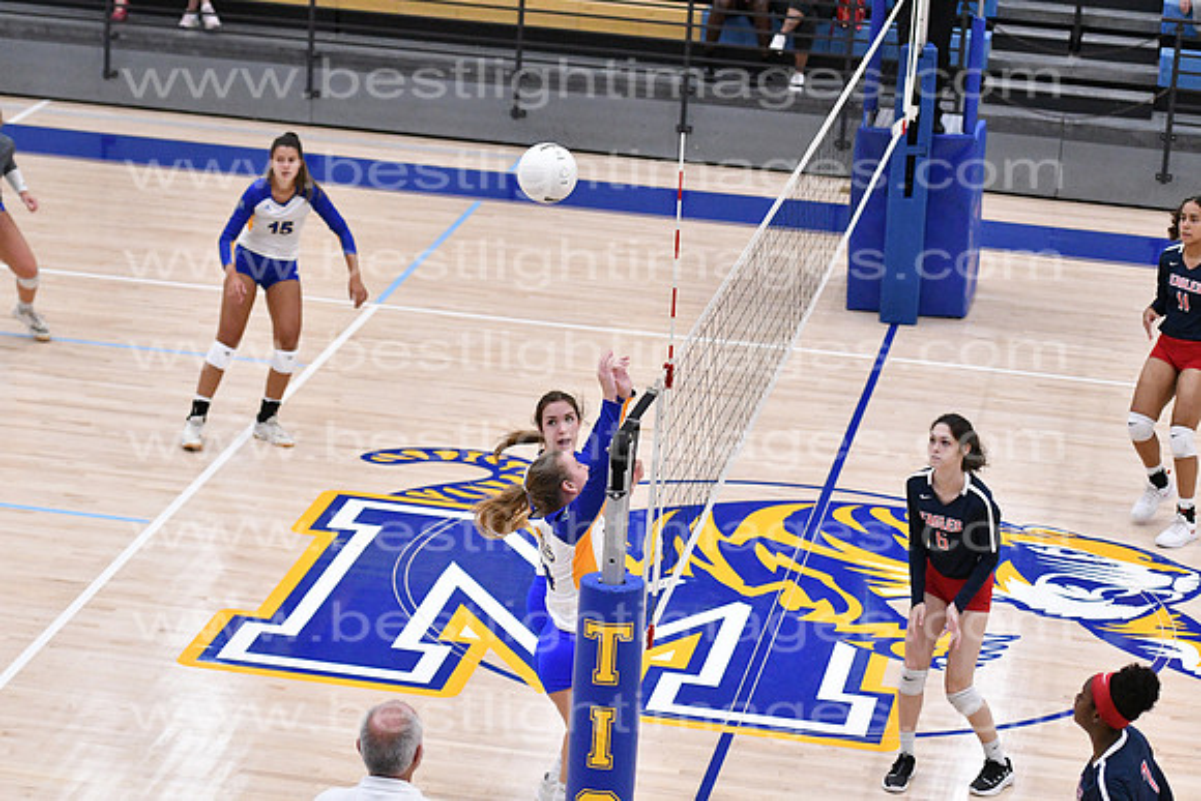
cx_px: 600
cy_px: 400
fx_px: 3504
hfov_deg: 19.5
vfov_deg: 13.0
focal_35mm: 105
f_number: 3.2
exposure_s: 1/1000
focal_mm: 70
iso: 6400
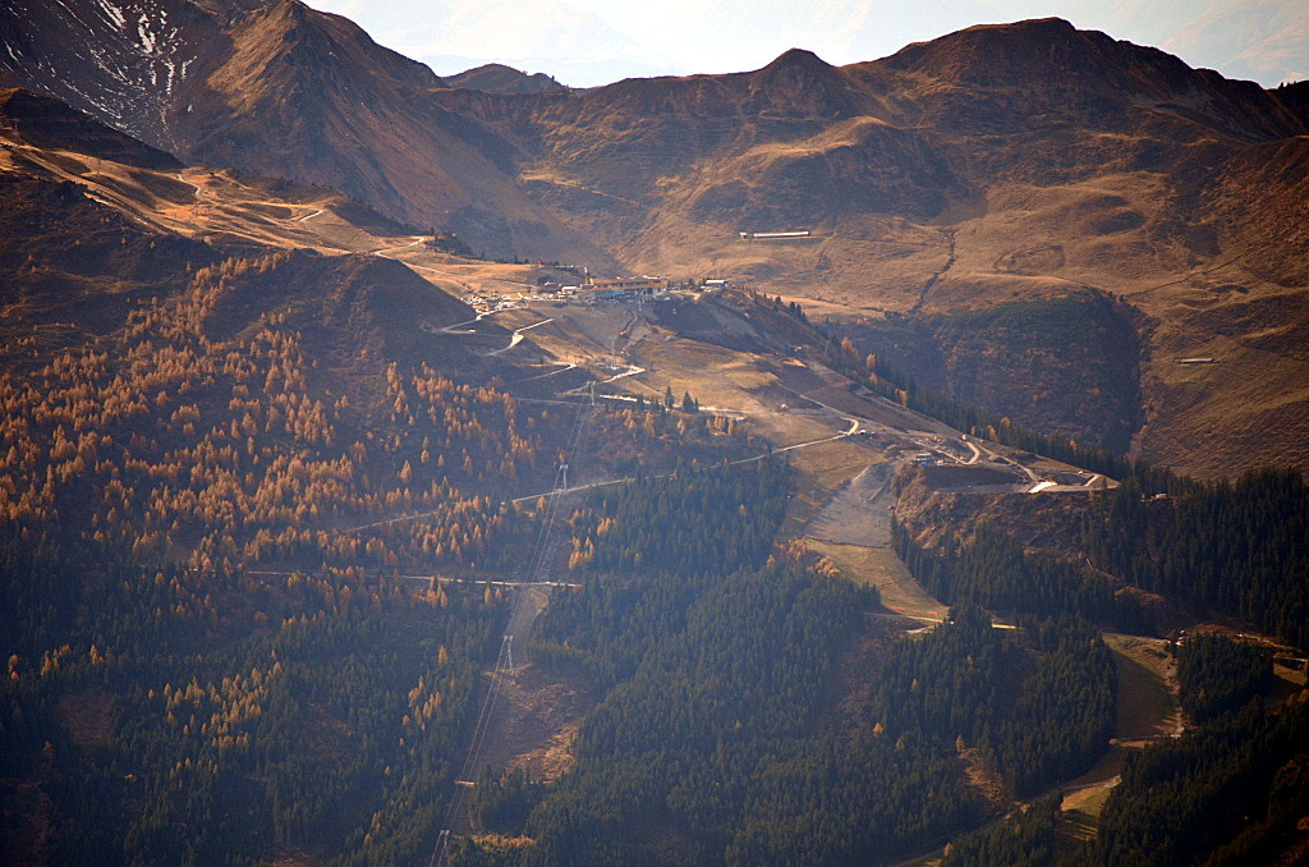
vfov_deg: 4.6
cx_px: 654
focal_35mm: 300
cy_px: 434
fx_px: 10885
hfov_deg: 6.9
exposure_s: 1/500
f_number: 5.6
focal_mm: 200
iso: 200
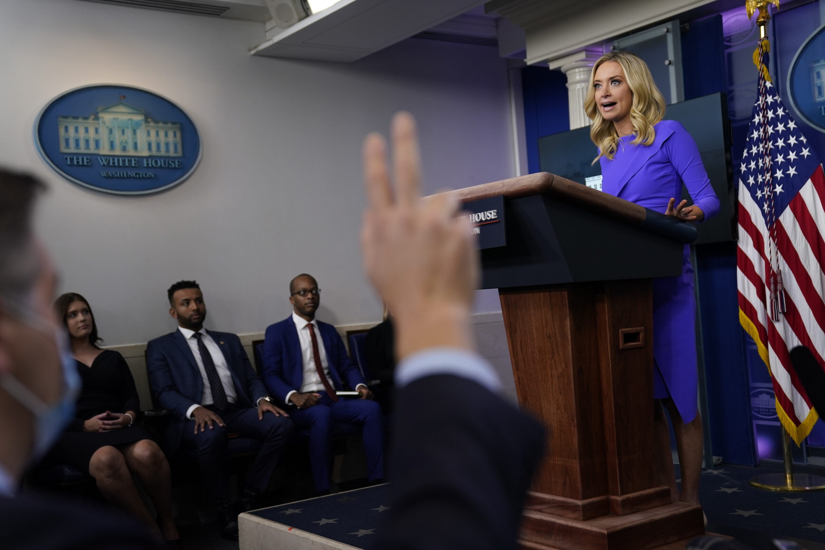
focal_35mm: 44
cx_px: 412
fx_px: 1008
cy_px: 275
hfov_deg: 44.5
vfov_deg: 30.5
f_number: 2.8
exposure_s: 1/640
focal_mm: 44
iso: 1000
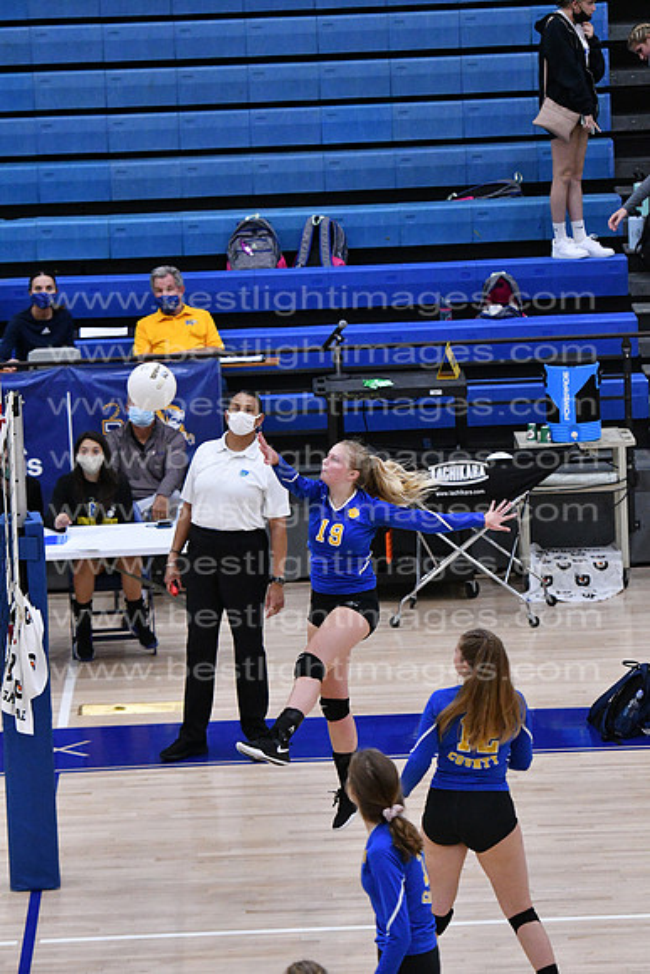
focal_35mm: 183
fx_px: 4953
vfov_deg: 11.2
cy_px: 487
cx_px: 325
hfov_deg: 7.5
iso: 6400
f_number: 3.2
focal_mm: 122
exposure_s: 1/1250
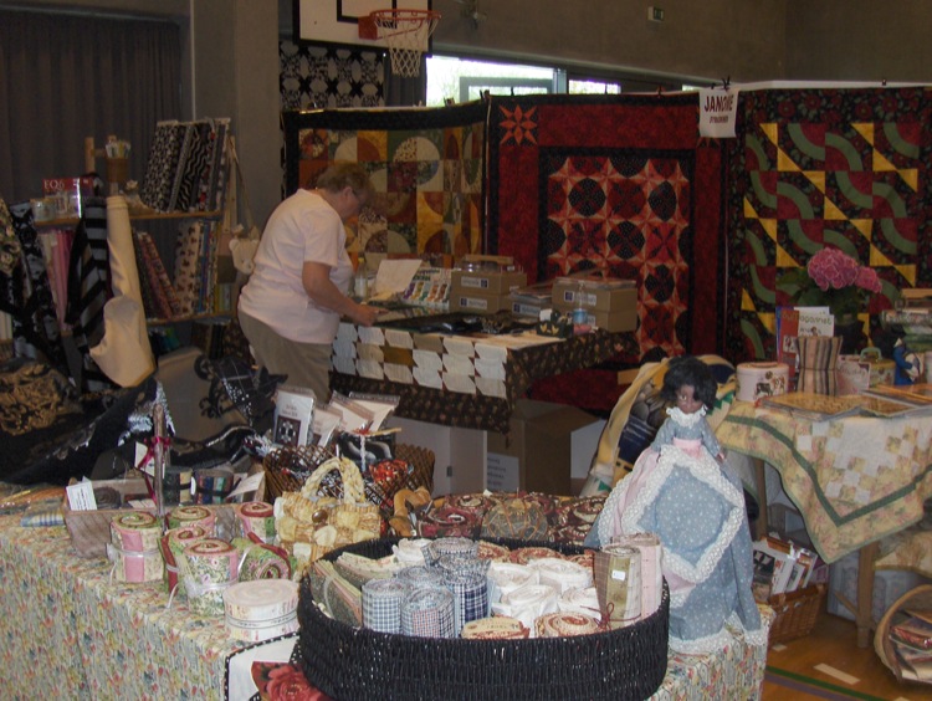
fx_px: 1105
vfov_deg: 35.2
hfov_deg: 45.7
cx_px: 466
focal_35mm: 41
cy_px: 350
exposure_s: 1/60
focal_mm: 6.5
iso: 100
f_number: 3.5
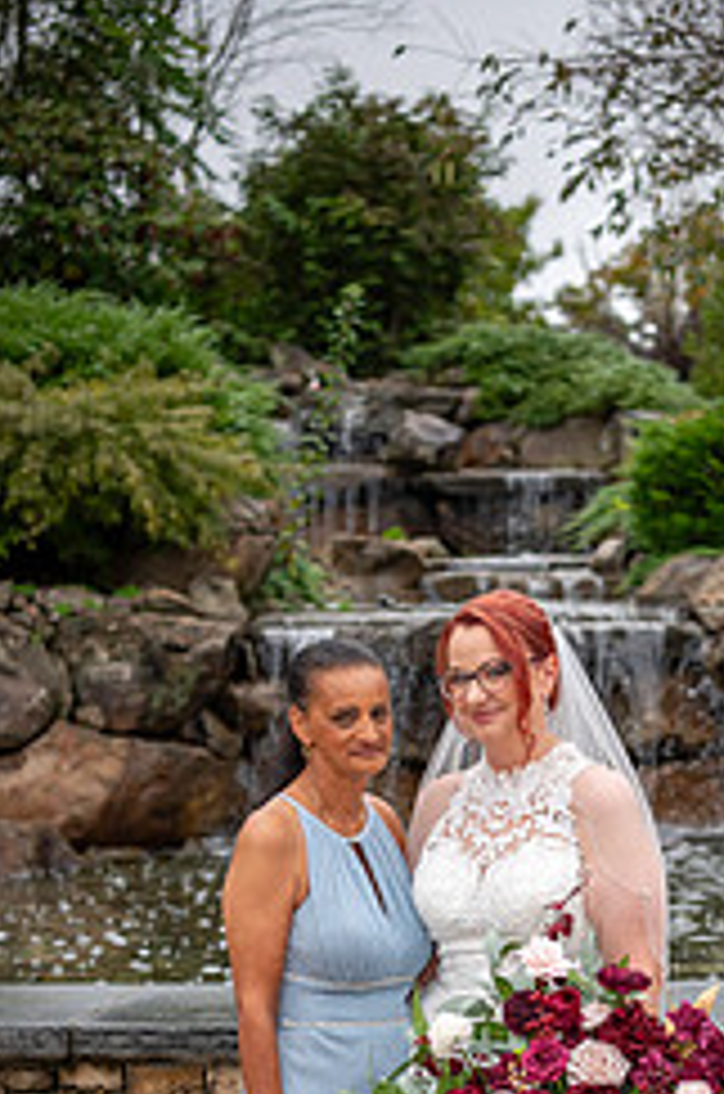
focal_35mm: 89
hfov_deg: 15.2
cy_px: 842
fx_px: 2696
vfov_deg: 22.7
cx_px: 551
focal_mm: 48
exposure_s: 1/1600
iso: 800
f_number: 2.8
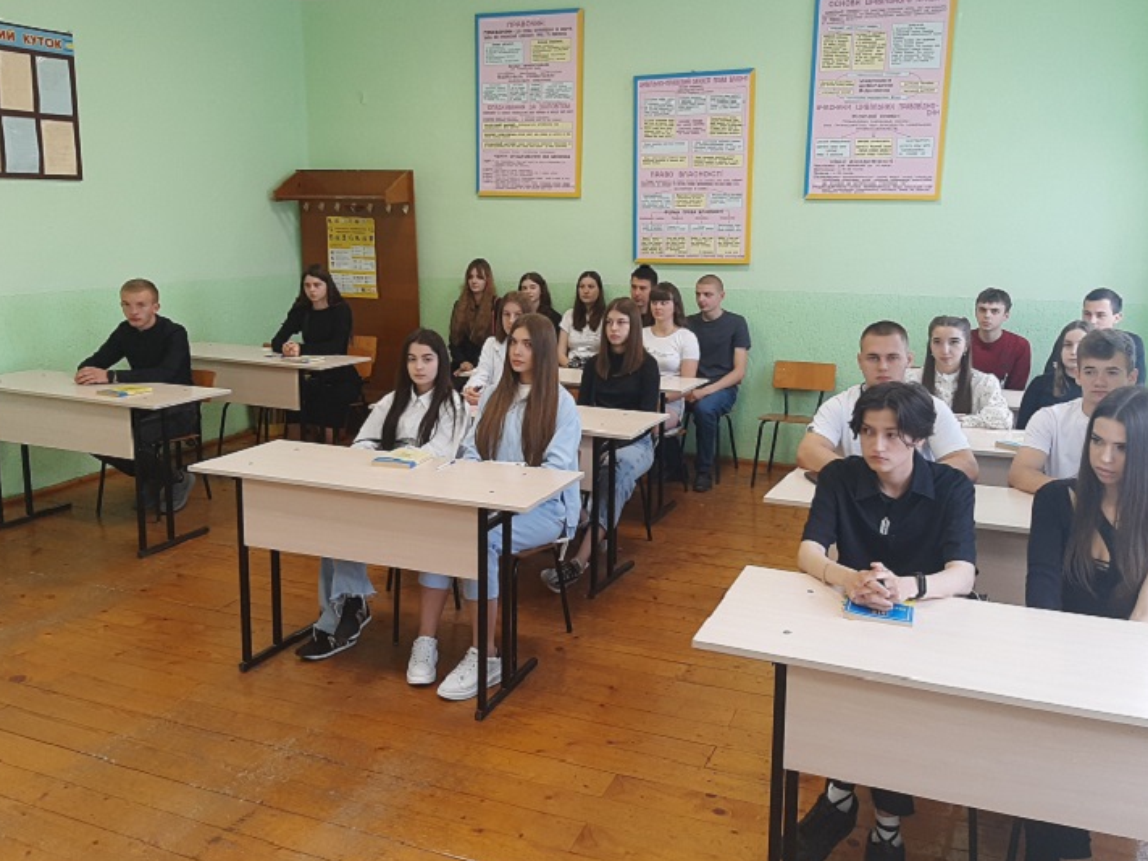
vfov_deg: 45.4
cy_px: 391
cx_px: 586
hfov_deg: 58.4
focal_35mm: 31
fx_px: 1028
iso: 50
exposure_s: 1/50
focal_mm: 3.93
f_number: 1.7
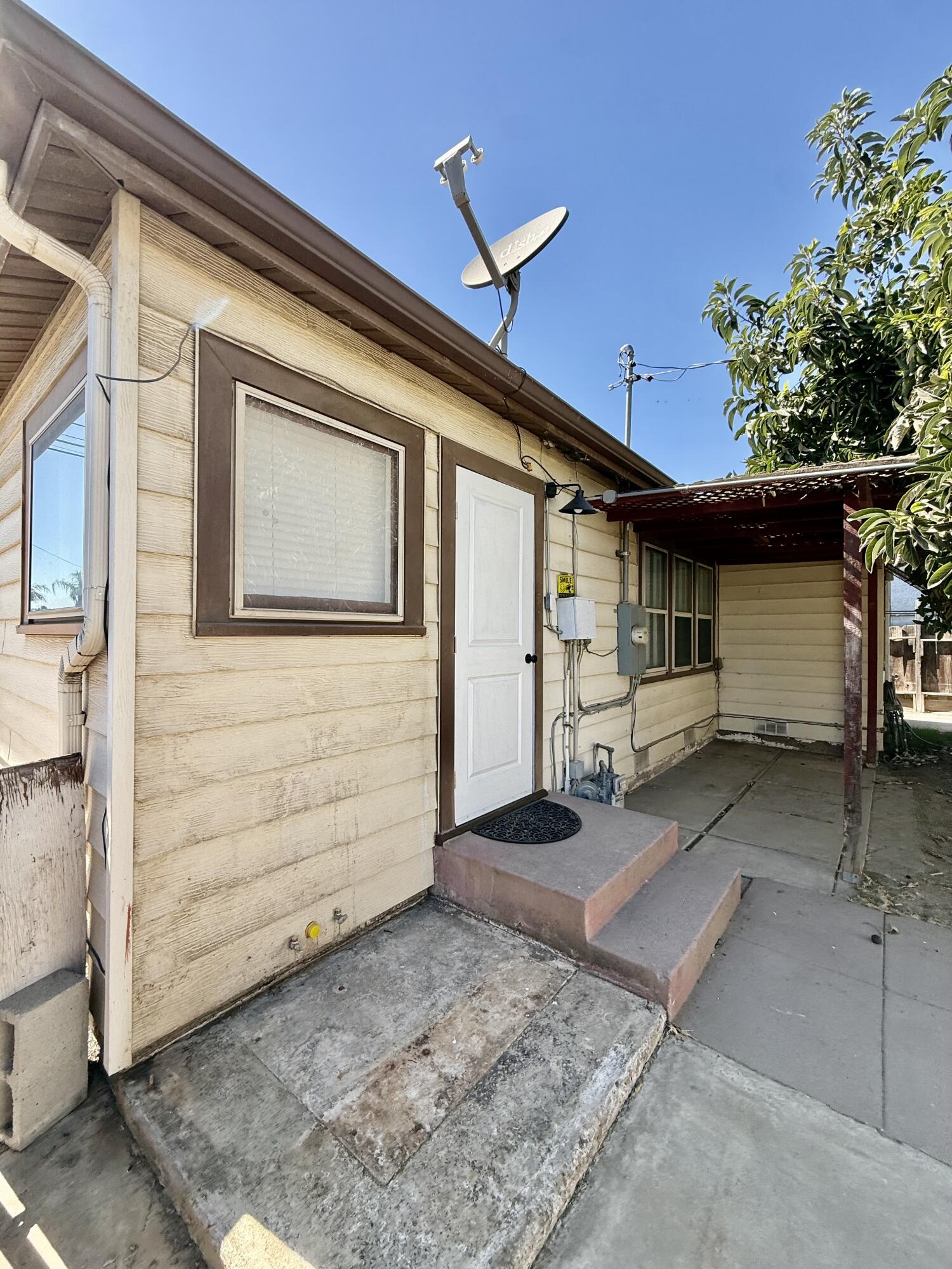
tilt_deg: +2.2
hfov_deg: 85.7
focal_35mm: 14
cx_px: 476
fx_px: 513
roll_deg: +0.3
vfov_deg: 102.1
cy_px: 634
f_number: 2.2
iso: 50
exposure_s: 1/506
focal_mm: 2.22
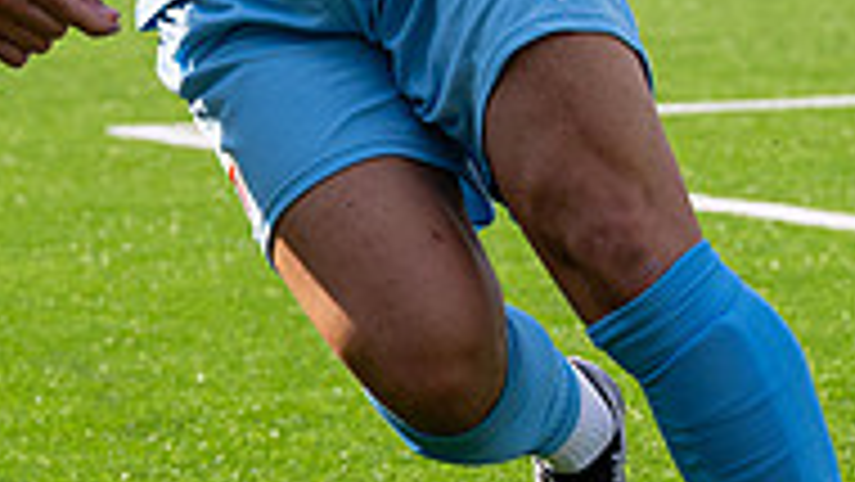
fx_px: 8890
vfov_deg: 3.1
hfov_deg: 5.5
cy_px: -41
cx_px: 283
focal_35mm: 392
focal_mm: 70
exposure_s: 1/1250
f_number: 4.5
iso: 200
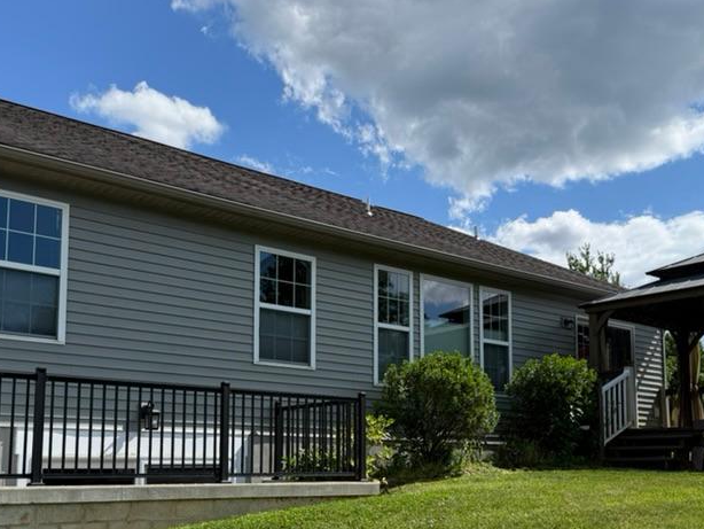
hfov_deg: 46.8
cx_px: 333
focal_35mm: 40
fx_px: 814
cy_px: 382
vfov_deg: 35.4
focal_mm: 6.76
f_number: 1.78
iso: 100
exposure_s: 1/5714
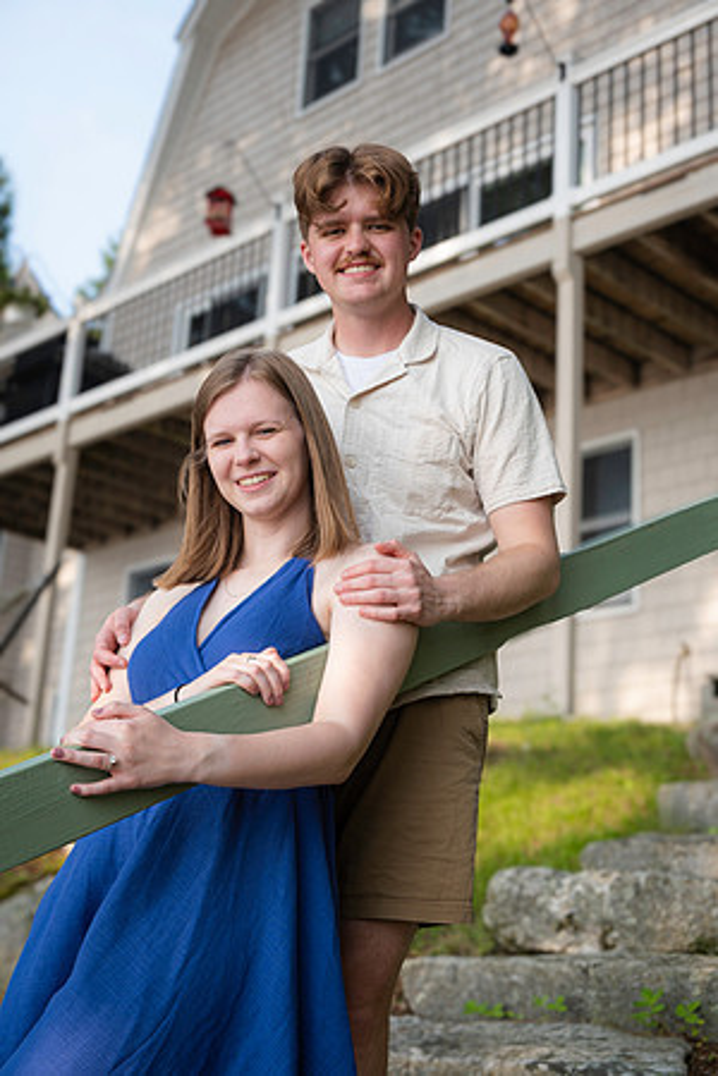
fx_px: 1406
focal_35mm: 47
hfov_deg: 28.6
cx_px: 359
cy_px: 538
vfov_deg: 41.9
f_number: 5.6
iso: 320
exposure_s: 1/340
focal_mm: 31.5
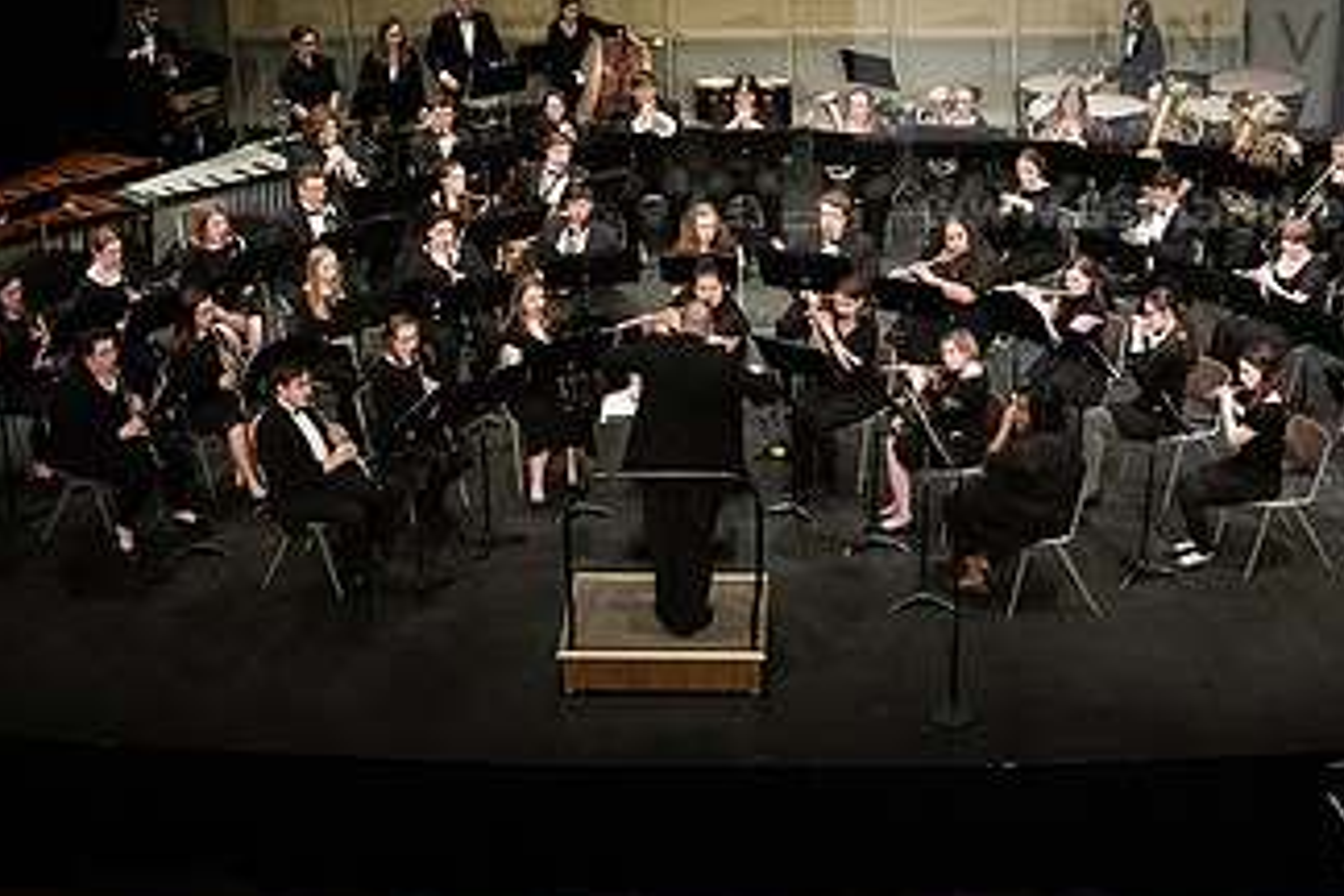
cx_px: 730
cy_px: 297
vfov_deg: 20.0
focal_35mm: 68
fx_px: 2538
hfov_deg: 29.6
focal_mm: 38
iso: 5000
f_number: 4.5
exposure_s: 1/200
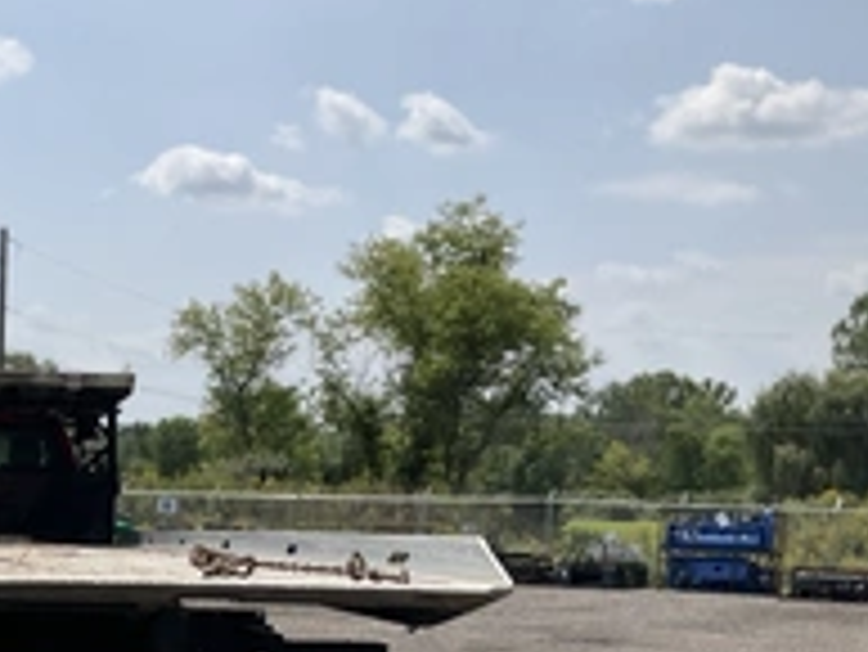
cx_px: -18
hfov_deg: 29.8
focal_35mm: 60
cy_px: 594
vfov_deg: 23.7
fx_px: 1505
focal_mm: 3
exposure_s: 1/3125
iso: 25
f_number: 1.8
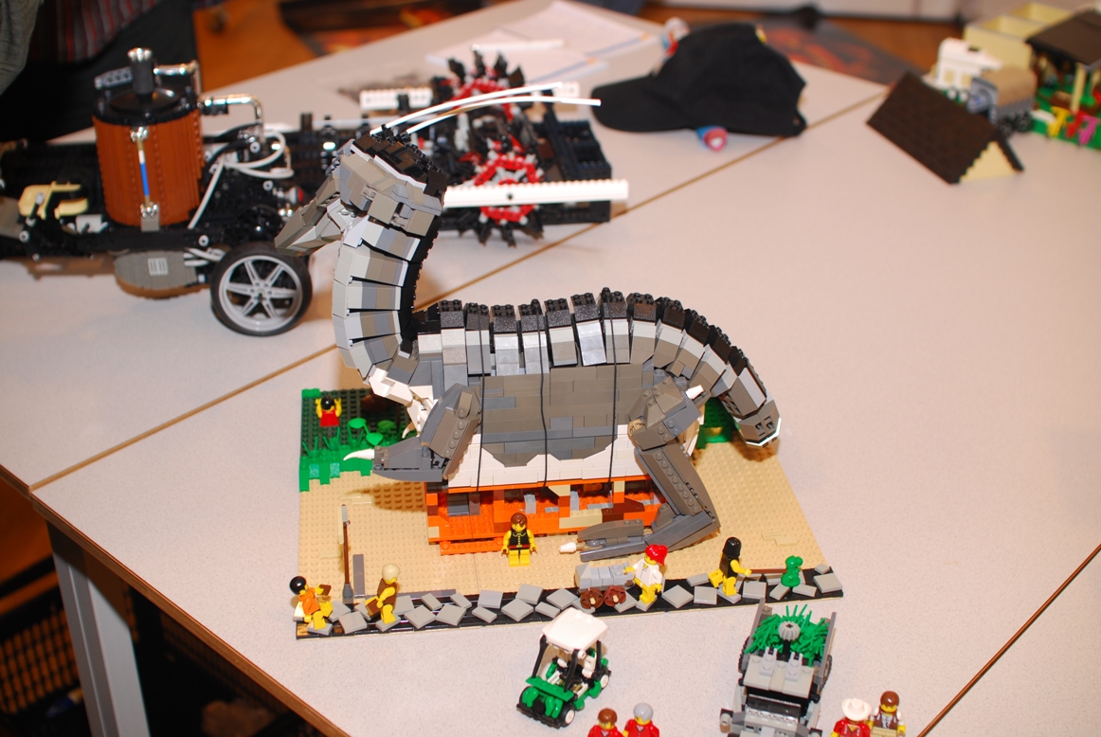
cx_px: 550
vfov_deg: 29.9
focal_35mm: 45
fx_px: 1378
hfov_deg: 43.6
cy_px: 368
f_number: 4
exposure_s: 1/30
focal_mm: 30
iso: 100
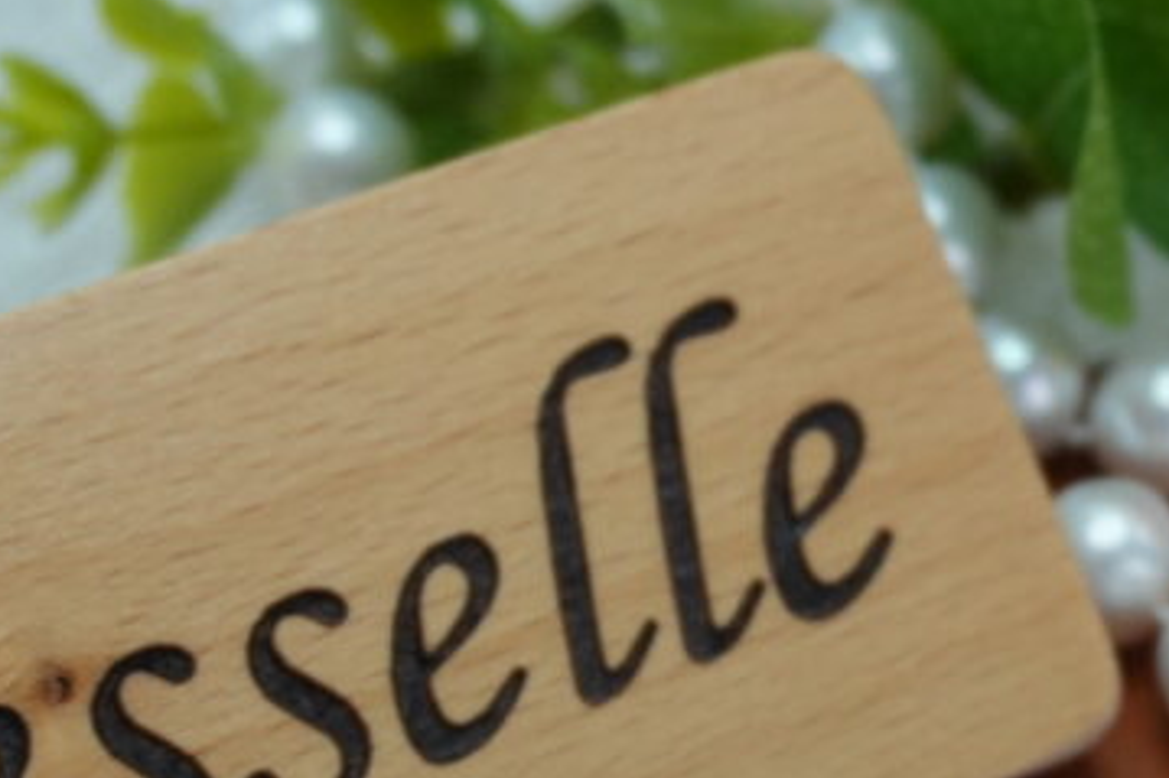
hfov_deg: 16.4
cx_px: 948
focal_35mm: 124
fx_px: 4035
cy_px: 781
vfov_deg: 10.9
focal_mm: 31
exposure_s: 1/160
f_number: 5
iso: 800
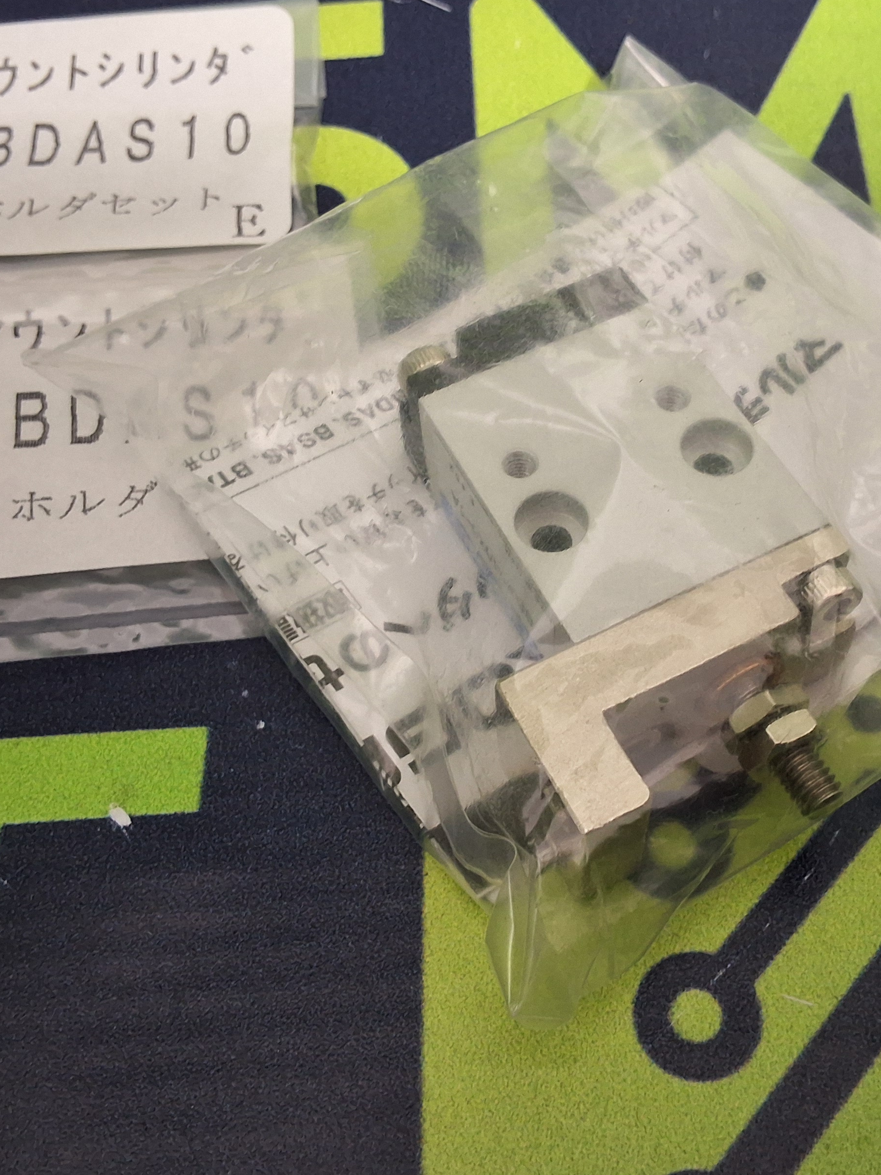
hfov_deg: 37.5
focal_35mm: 38
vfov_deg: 49.0
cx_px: 552
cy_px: 584
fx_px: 1289
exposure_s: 1/20
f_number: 1.9
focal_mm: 2.91
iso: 320
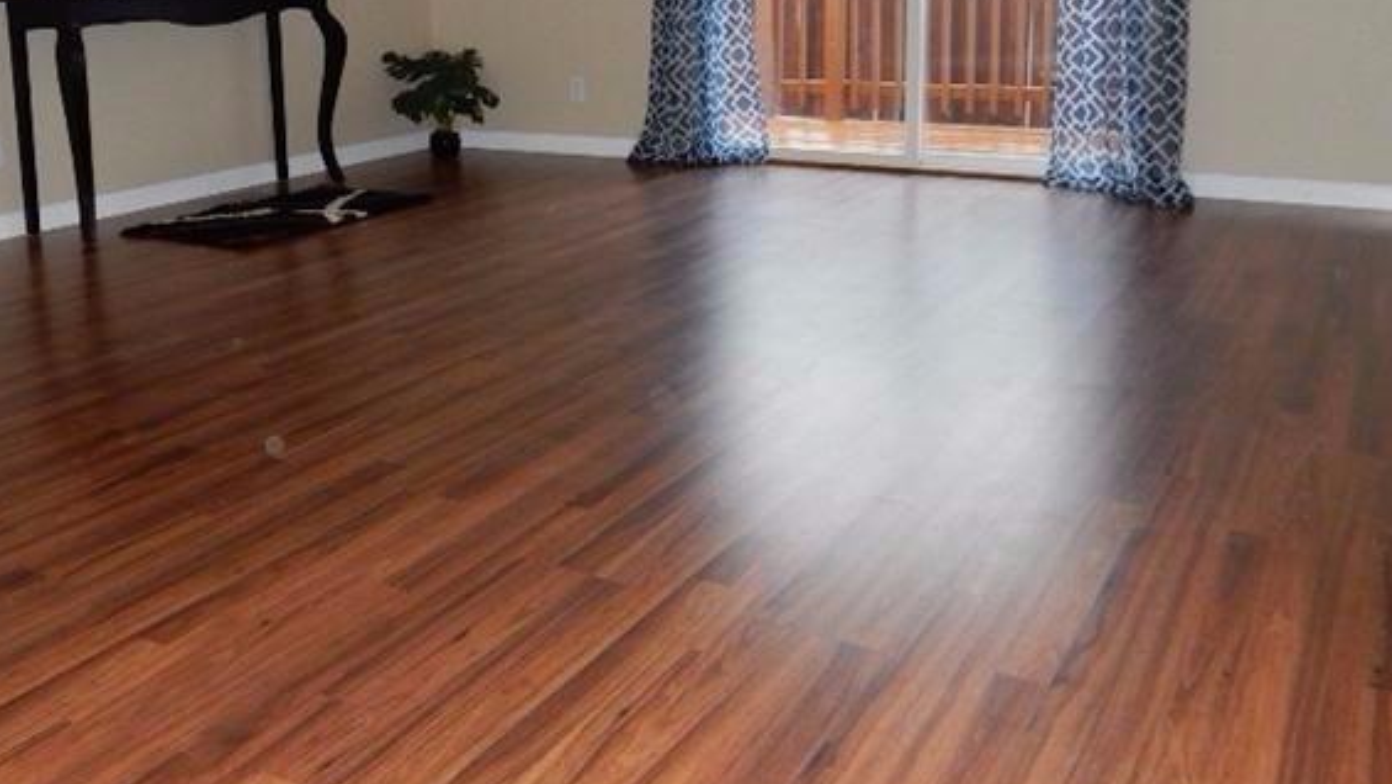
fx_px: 1366
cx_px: 563
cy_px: 179
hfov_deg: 53.7
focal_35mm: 37
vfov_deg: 31.3
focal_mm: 4.5
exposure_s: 1/30
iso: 360
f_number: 3.7
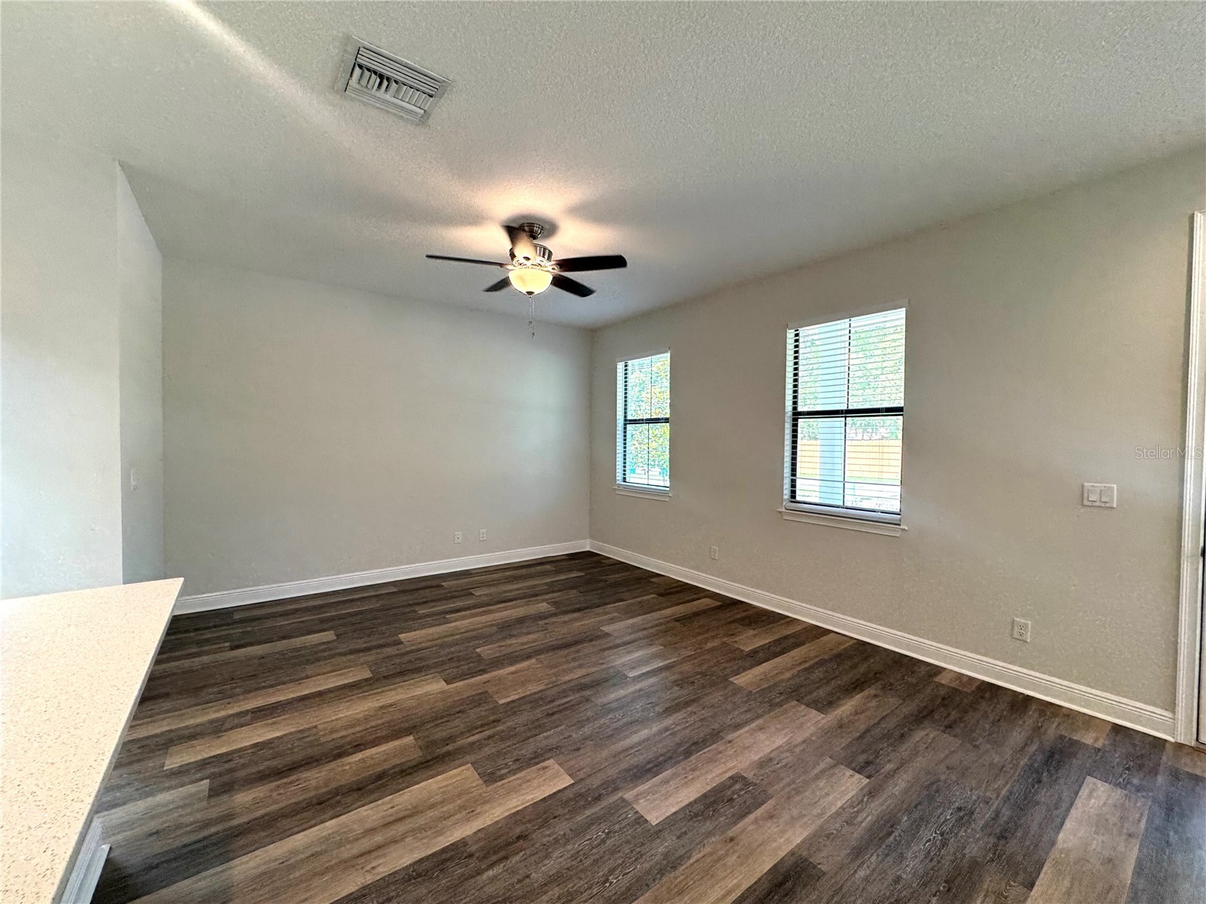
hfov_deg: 102.1
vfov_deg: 85.7
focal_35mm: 14
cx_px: 603
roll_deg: -0.9
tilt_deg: -1.9
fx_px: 488
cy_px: 452
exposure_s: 1/120
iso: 125
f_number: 2.2
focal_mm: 2.22
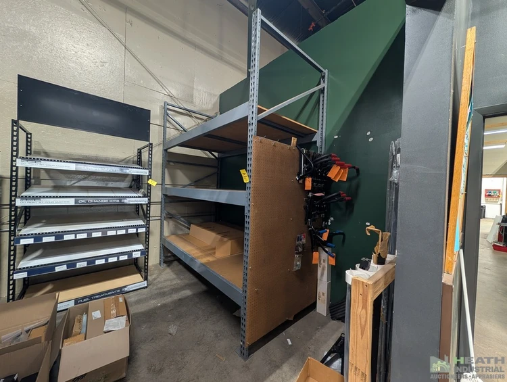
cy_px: 191
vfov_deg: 94.7
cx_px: 254
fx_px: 176
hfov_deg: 110.4
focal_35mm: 12
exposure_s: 1/60
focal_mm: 2.02
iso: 174
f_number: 1.7
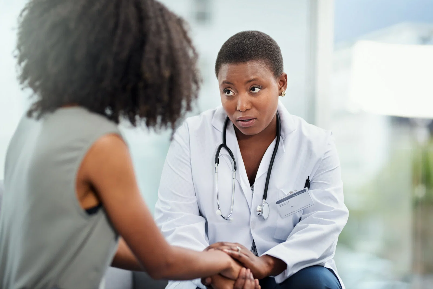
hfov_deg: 23.9
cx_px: 216
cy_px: 144
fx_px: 1023
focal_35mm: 85
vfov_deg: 16.1
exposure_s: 1/250
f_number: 1.8
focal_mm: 85
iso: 500
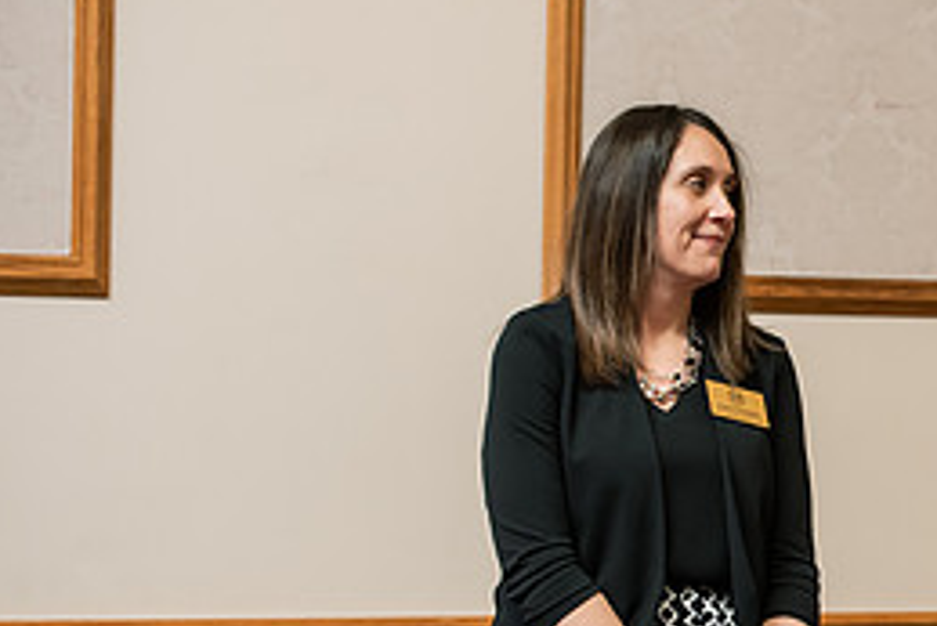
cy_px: 389
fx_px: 4088
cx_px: 1031
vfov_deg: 8.8
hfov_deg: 12.8
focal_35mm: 157
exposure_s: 1/125
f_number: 3.5
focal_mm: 70
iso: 1000
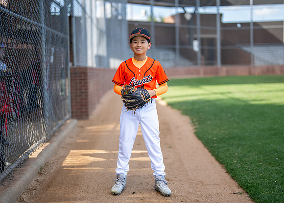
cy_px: 104
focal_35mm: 56
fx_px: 452
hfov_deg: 34.9
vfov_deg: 25.3
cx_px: 147
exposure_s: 1/2000
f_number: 1.2
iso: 125
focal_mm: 50
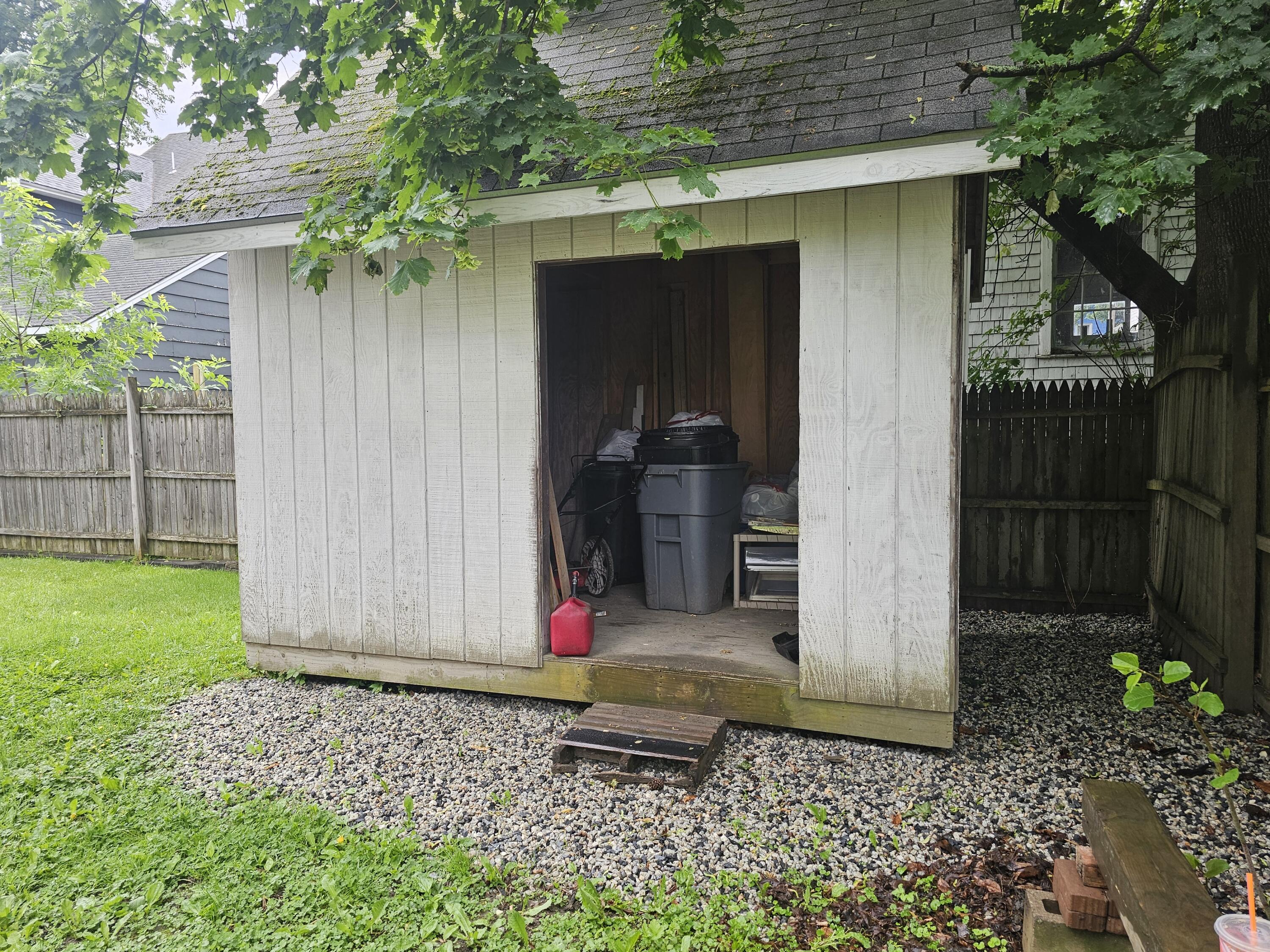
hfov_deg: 73.9
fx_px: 844
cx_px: 635
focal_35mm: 23
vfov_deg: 58.9
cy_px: 476
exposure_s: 1/207
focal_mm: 6.3
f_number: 1.7
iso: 40
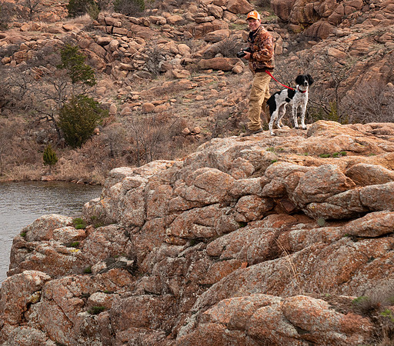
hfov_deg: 15.6
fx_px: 1434
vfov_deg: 13.8
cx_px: 103
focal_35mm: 118
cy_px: 143
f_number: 5.6
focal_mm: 40
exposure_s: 1/500
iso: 200
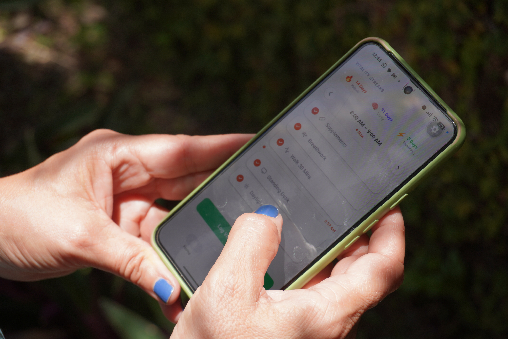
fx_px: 1016
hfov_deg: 28.1
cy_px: 170
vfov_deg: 18.9
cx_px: 254
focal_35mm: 72
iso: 100
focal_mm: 48
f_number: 6.3
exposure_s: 1/320
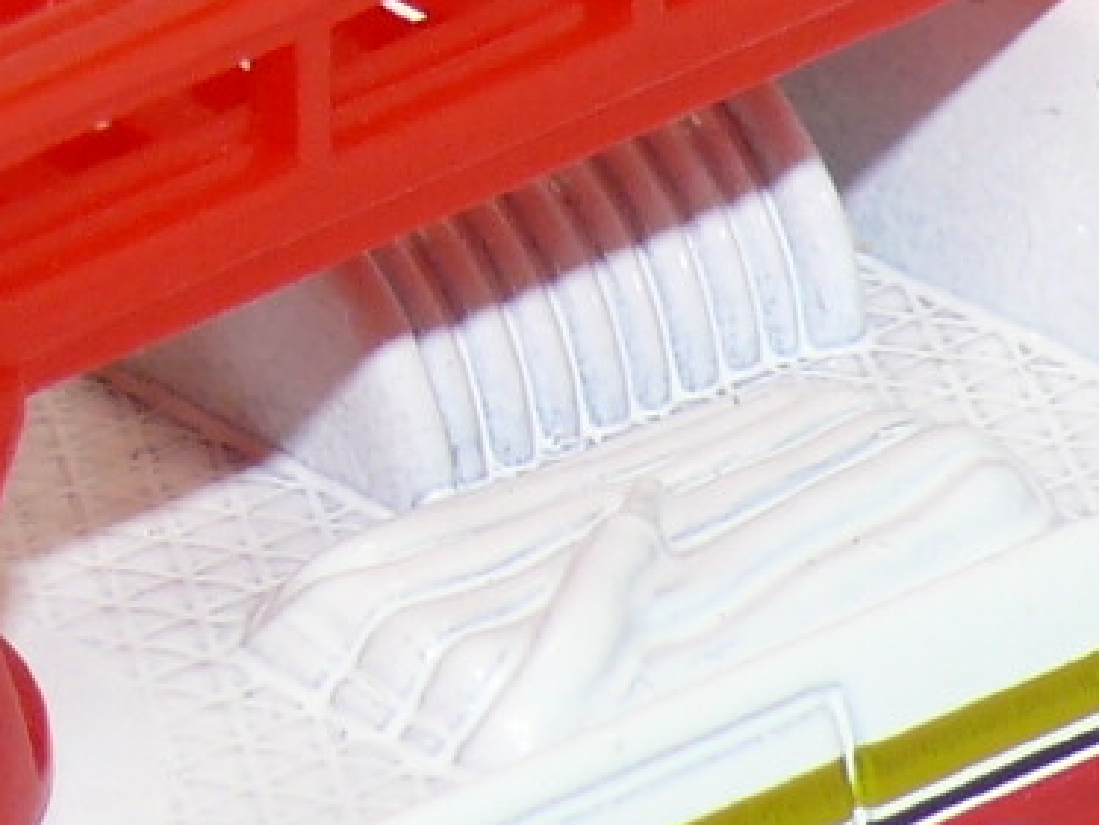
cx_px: 725
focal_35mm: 407
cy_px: 451
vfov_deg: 3.7
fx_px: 12926
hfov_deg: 4.9
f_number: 4
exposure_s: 1/30
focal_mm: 12.8
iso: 100
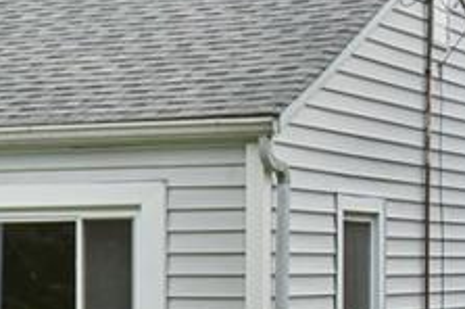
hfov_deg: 12.3
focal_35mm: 161
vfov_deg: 8.4
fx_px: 2077
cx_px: -175
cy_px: 316
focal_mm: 35
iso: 1600
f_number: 10
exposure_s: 1/400
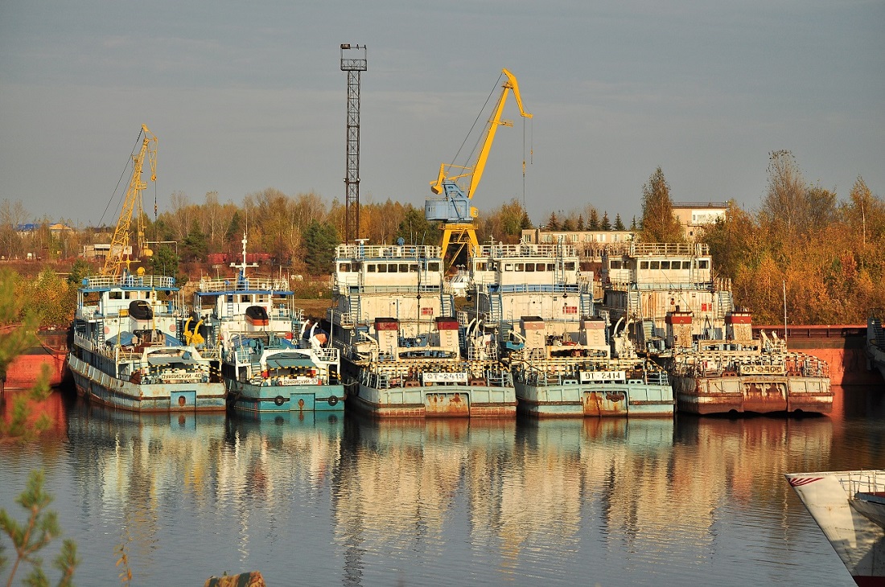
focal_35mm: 117
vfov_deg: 11.7
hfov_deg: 17.5
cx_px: 442
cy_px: 294
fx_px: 2872
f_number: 5
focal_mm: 78
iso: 200
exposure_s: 1/3200
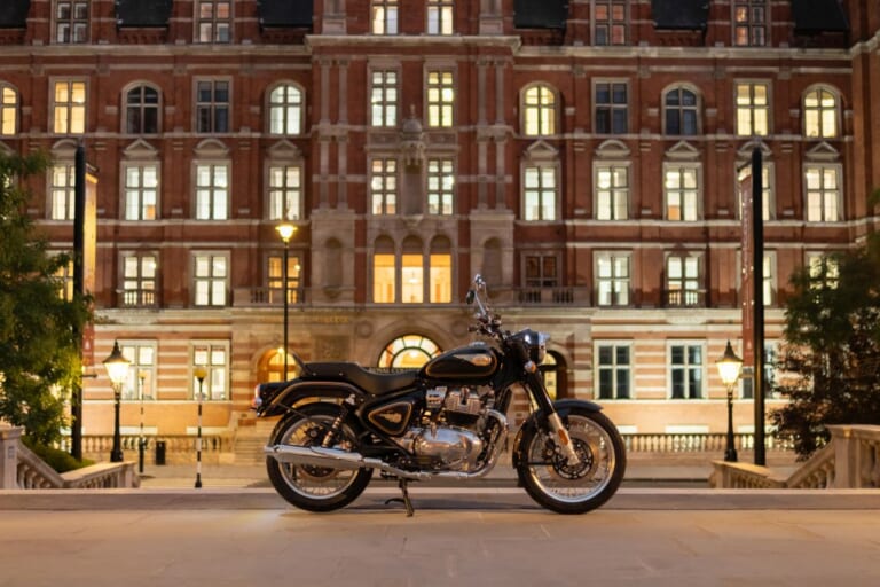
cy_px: 294
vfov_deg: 29.9
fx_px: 1100
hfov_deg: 43.6
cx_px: 440
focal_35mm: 45
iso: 1000
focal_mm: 30
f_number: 1.4
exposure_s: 1/60
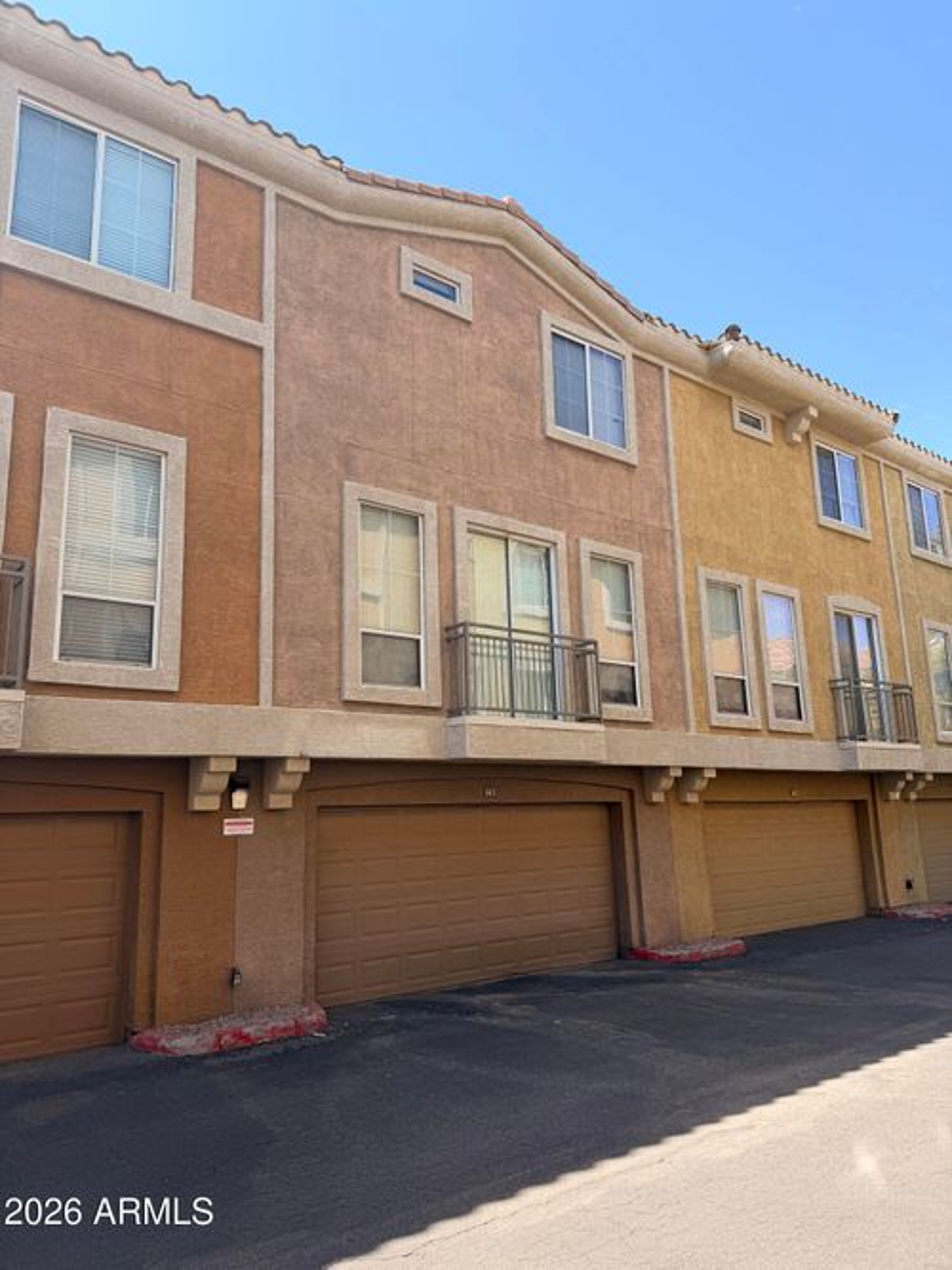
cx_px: 476
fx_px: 880
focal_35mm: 24
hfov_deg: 56.8
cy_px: 635
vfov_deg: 71.6
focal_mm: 6.76
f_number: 1.78
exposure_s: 1/1493
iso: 80
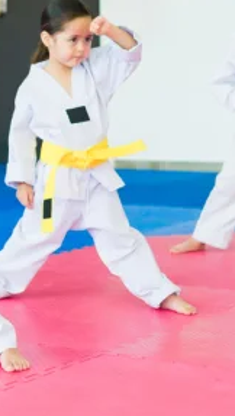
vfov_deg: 20.9
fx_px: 1127
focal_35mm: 102
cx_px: -183
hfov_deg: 11.1
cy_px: 183
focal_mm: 35
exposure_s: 1/160
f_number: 1.8
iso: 125
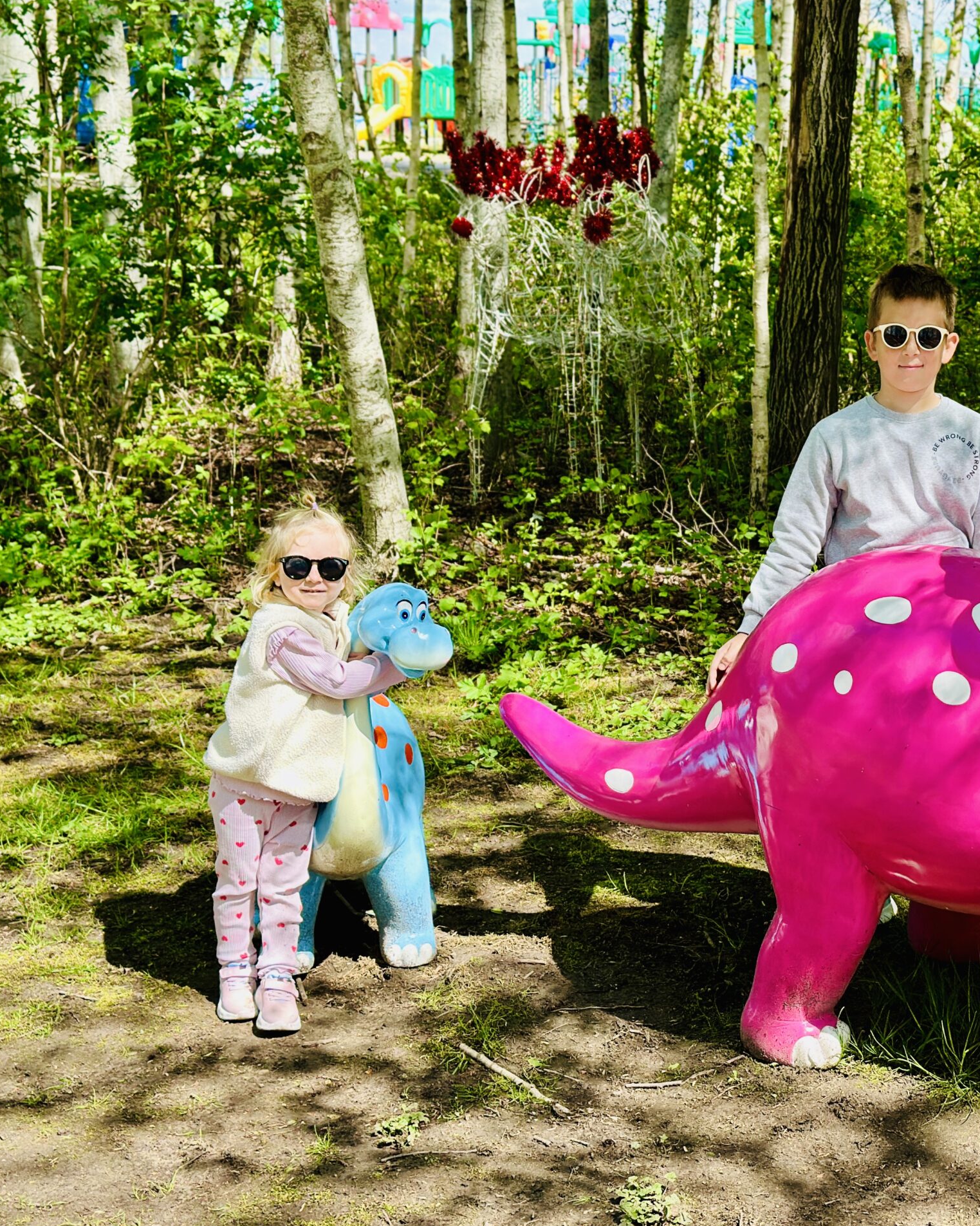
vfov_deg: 30.0
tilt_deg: -12.0
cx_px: 779
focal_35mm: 63
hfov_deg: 23.9
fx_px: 2284
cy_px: 614
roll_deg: -2.1
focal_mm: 6.86
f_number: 1.78
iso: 80
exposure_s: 1/1497
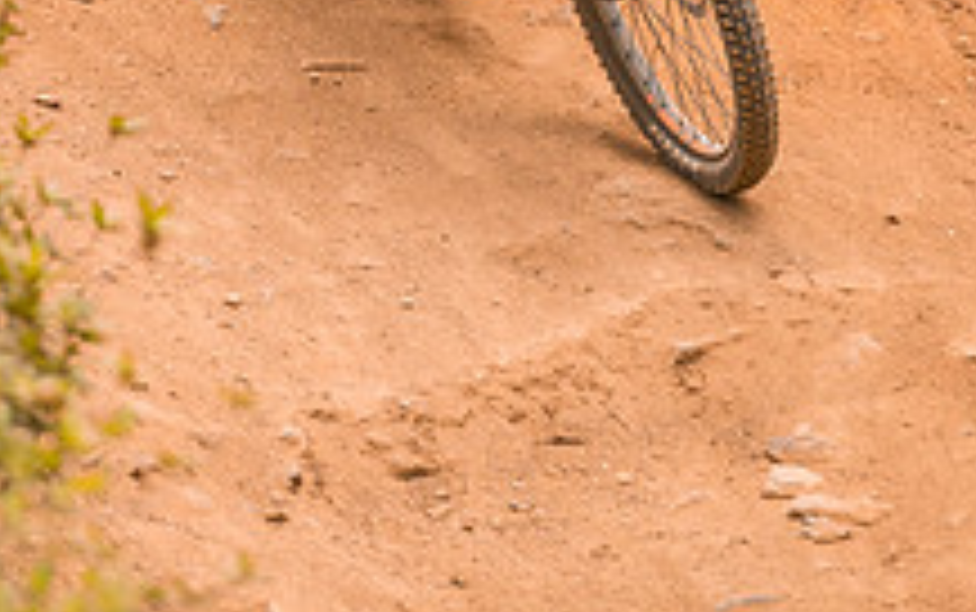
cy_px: -243
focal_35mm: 545
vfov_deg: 2.4
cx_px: 400
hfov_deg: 3.9
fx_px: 14508
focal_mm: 200
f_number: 2.8
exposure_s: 1/1600
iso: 400
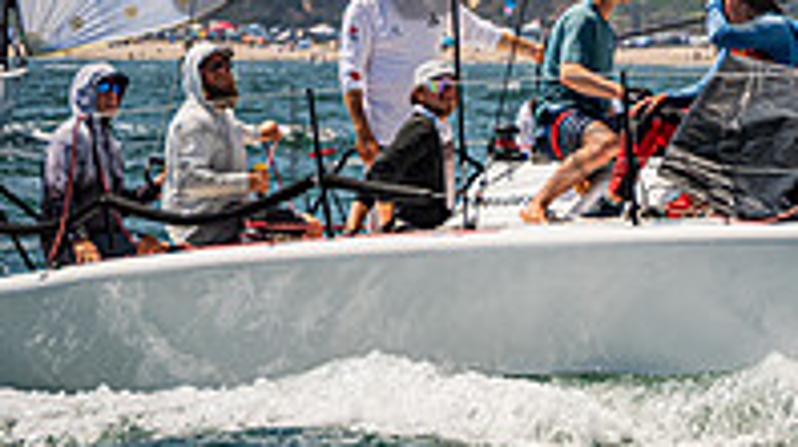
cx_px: 1090
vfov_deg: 1.8
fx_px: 13996
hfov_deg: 3.3
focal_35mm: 662
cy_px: -155
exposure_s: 1/2500
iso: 500
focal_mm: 210
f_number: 8
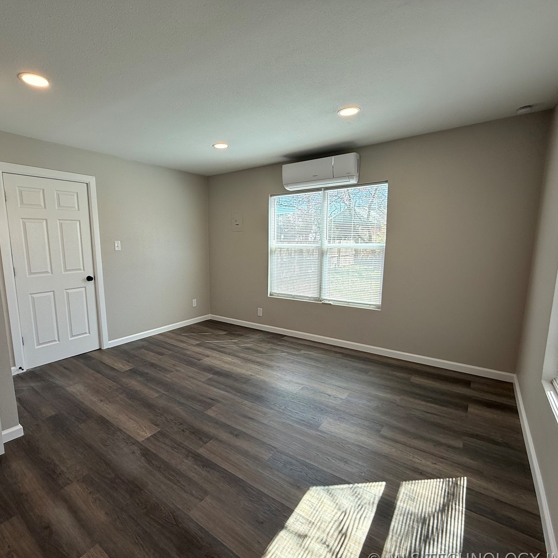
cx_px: 241
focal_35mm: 17
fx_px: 310
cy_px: 285
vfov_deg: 84.0
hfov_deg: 83.5
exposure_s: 1/175
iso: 64
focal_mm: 2.22
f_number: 2.2
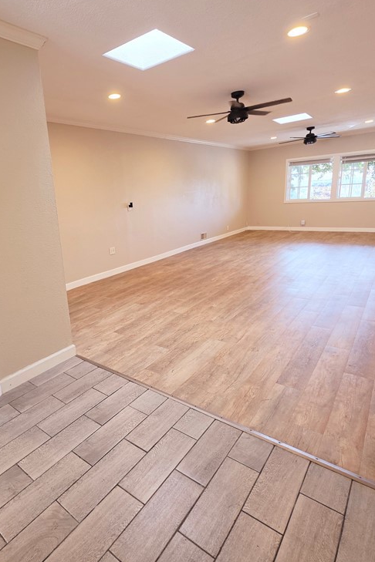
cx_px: 132
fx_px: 297
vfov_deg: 86.9
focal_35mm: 19
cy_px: 273
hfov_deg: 63.3
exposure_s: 1/120
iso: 125
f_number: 1.9
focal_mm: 2.2
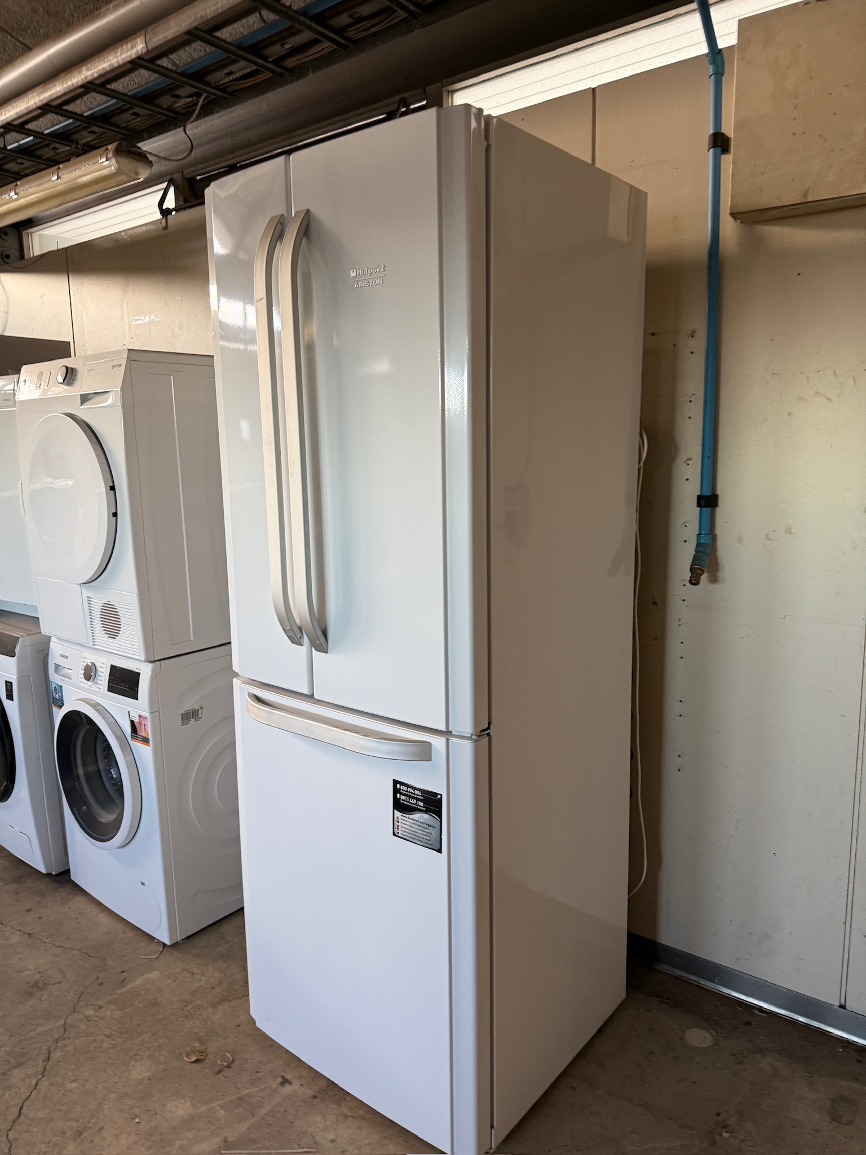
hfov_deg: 56.8
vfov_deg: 71.6
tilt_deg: -7.0
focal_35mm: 24
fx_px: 801
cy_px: 578
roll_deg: +2.0
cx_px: 433
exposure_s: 1/60
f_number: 1.78
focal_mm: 6.76
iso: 250
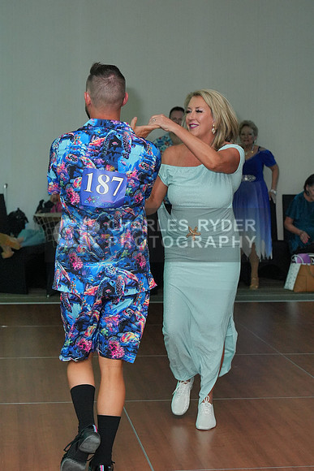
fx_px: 994
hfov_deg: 18.0
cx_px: 157
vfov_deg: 26.6
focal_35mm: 76
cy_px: 236
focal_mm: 51
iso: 3200
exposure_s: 1/200
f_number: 4.5
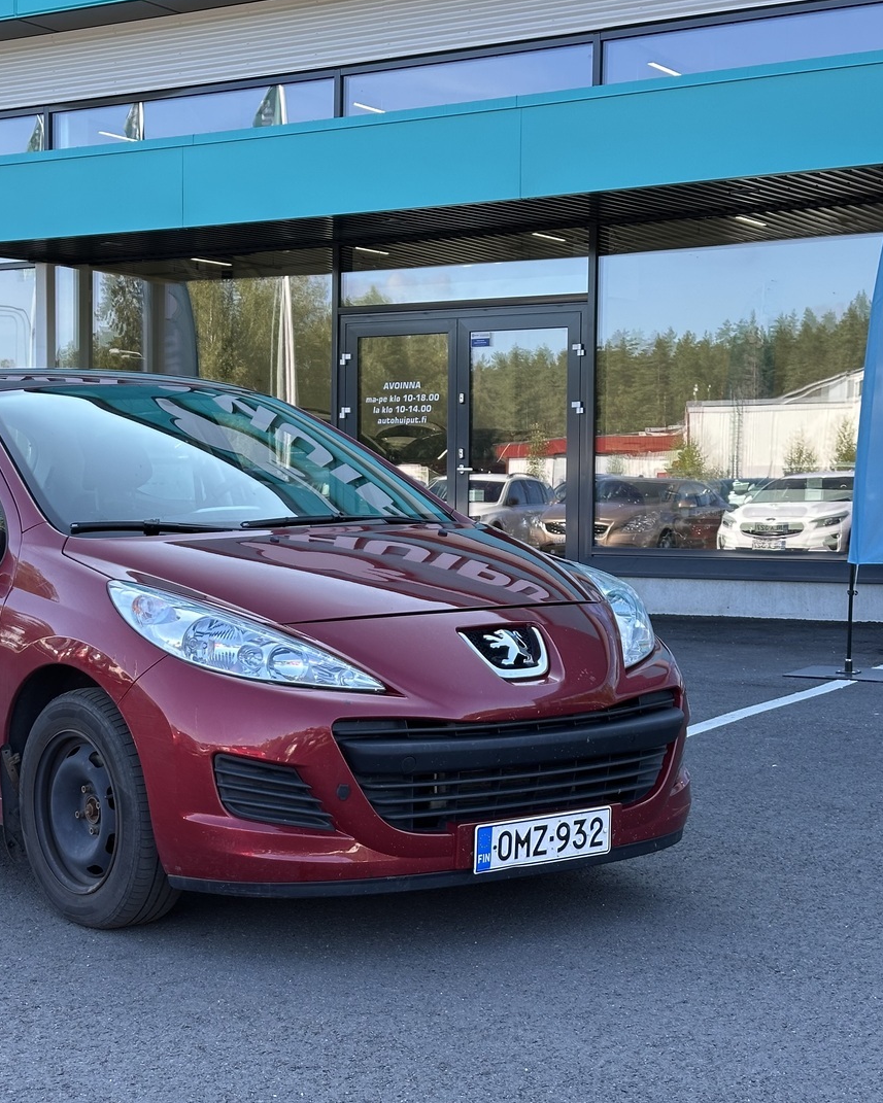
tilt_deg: -2.1
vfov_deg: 30.0
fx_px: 2058
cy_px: 549
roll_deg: +0.5
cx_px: 159
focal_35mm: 63
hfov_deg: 23.8
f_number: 1.78
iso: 64
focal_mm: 6.86
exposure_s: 1/358
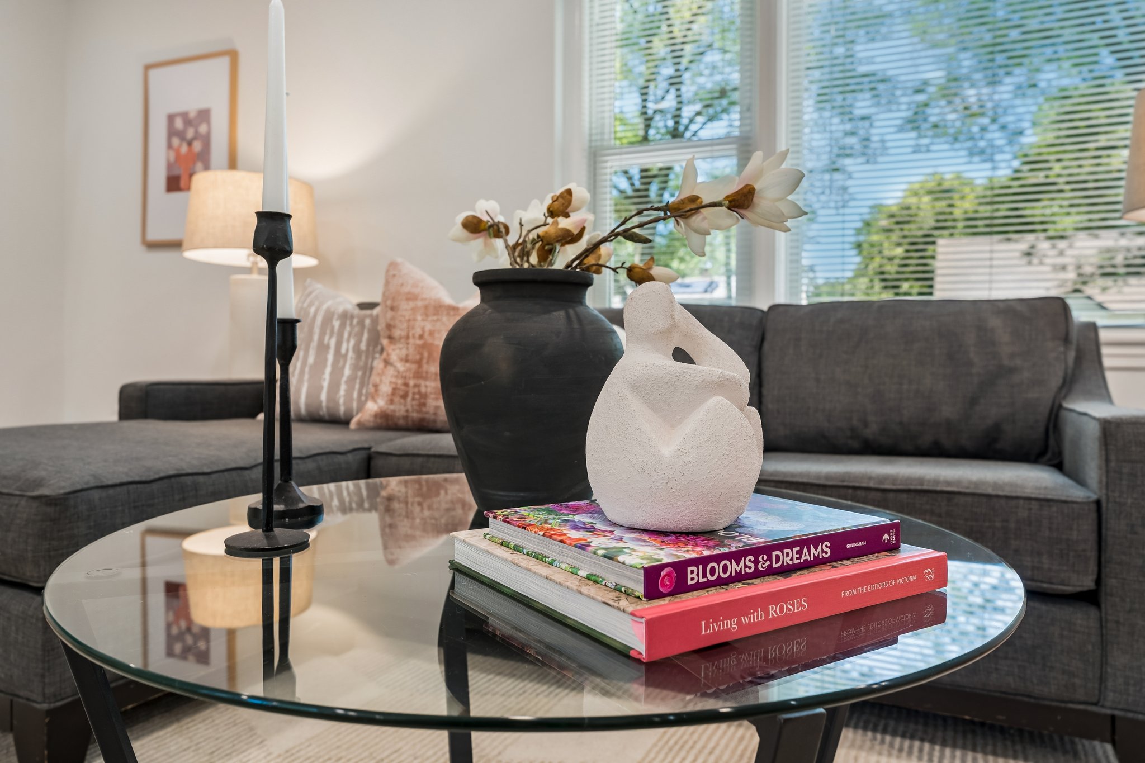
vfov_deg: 51.3
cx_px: 572
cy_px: 382
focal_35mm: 25
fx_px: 795
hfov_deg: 71.5
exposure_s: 1/20
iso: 250
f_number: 6.3
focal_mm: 25
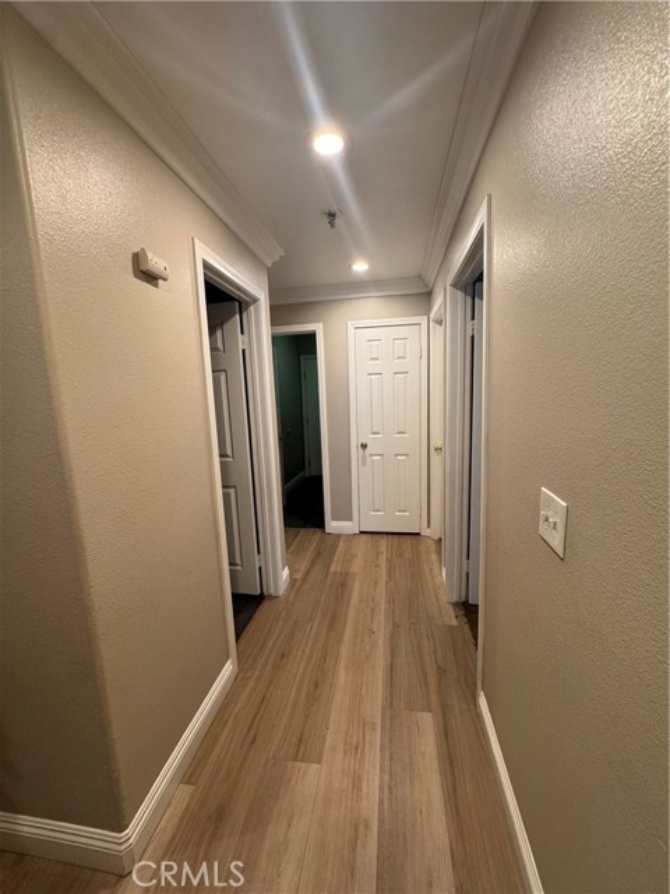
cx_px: 335
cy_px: 447
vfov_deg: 102.1
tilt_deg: -9.1
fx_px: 361
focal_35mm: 14
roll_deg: +2.6
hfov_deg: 85.7
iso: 250
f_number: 2.2
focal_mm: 2.22
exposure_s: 1/60
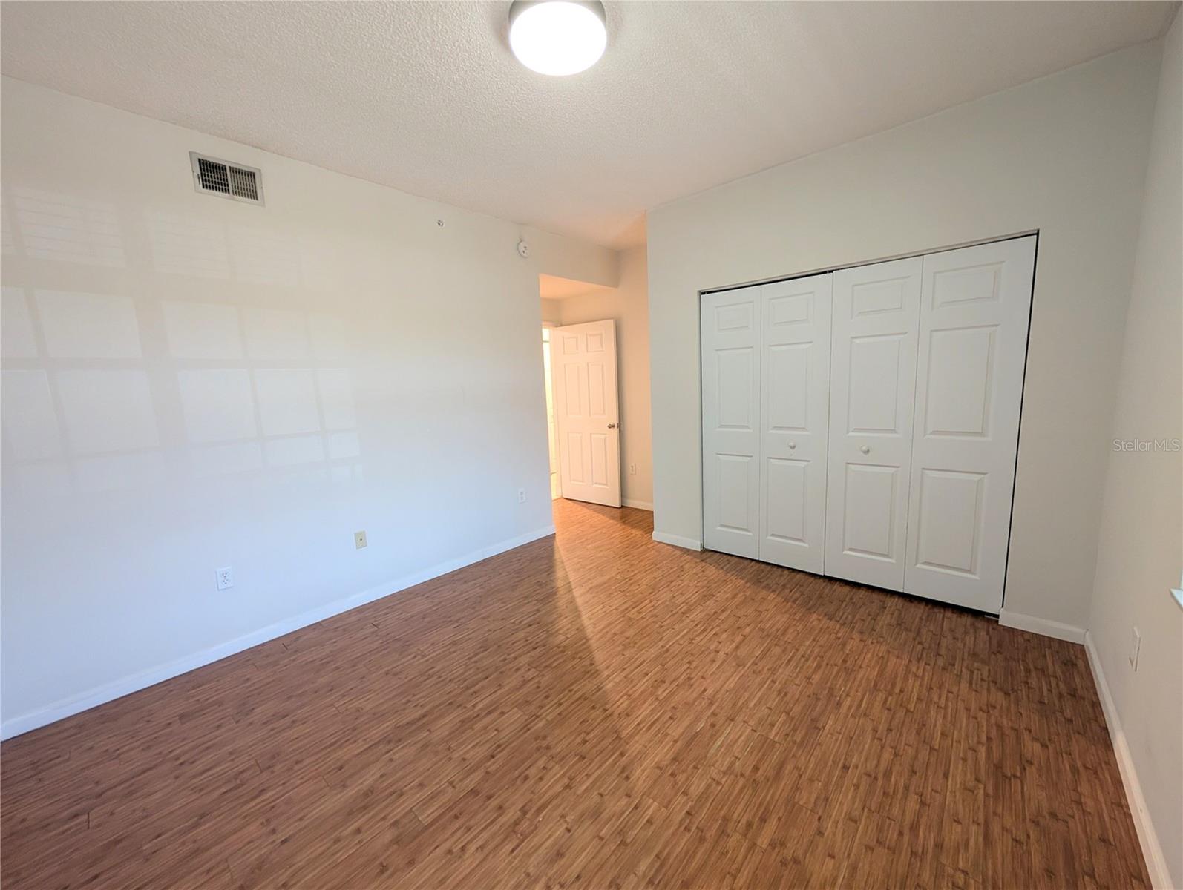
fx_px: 411
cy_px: 445
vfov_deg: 94.6
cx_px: 592
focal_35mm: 12
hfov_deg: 110.5
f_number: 1.7
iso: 178
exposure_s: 1/40
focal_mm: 2.02
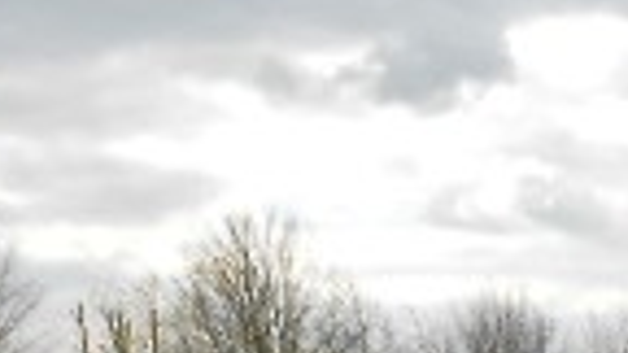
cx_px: 1234
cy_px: 1262
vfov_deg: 4.9
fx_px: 3813
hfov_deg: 8.9
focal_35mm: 229
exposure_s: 1/640
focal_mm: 6.9
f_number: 3.9
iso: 80
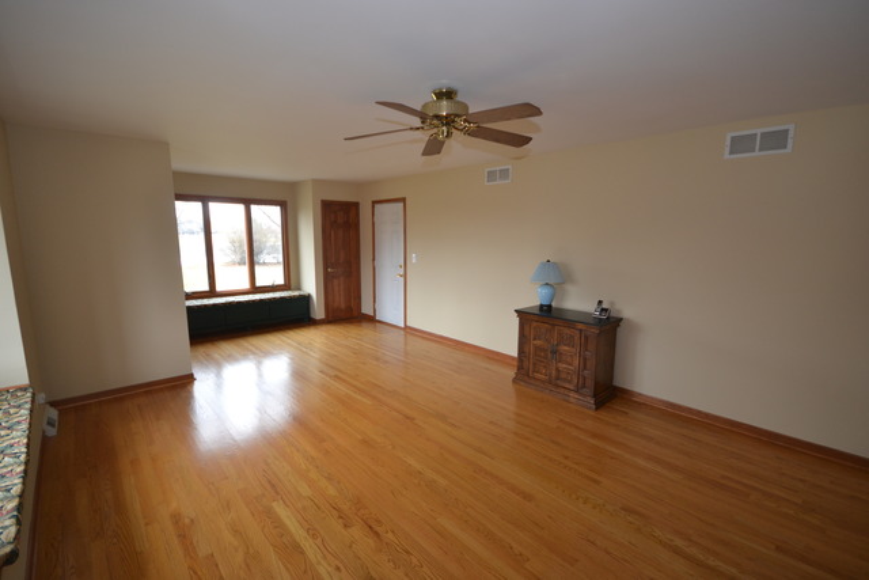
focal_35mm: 15
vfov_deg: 77.4
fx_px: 362
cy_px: 290
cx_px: 434
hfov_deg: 100.4
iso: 400
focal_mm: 10
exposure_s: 1/60
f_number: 4
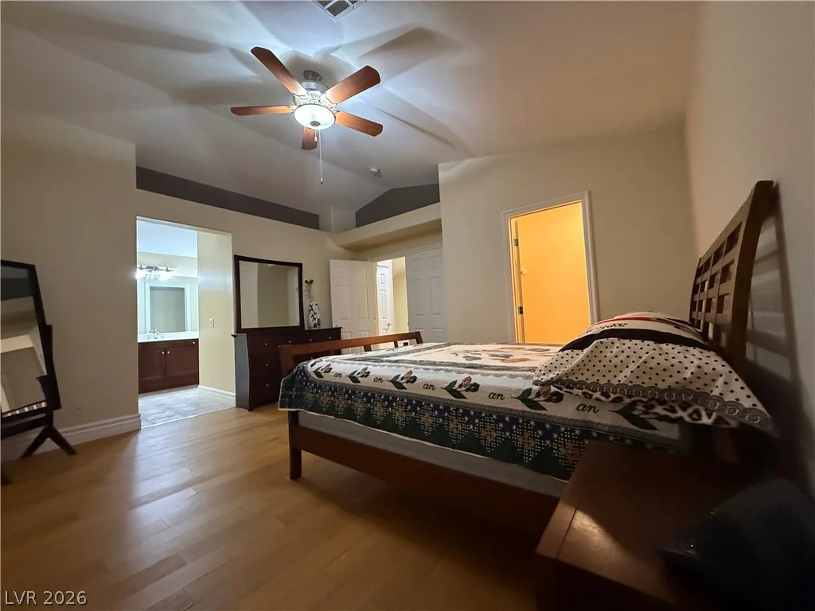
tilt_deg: +2.9
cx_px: 408
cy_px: 306
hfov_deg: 102.1
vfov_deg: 85.7
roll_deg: +3.0
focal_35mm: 14
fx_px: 330
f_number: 2.2
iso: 800
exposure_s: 1/60
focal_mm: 2.22
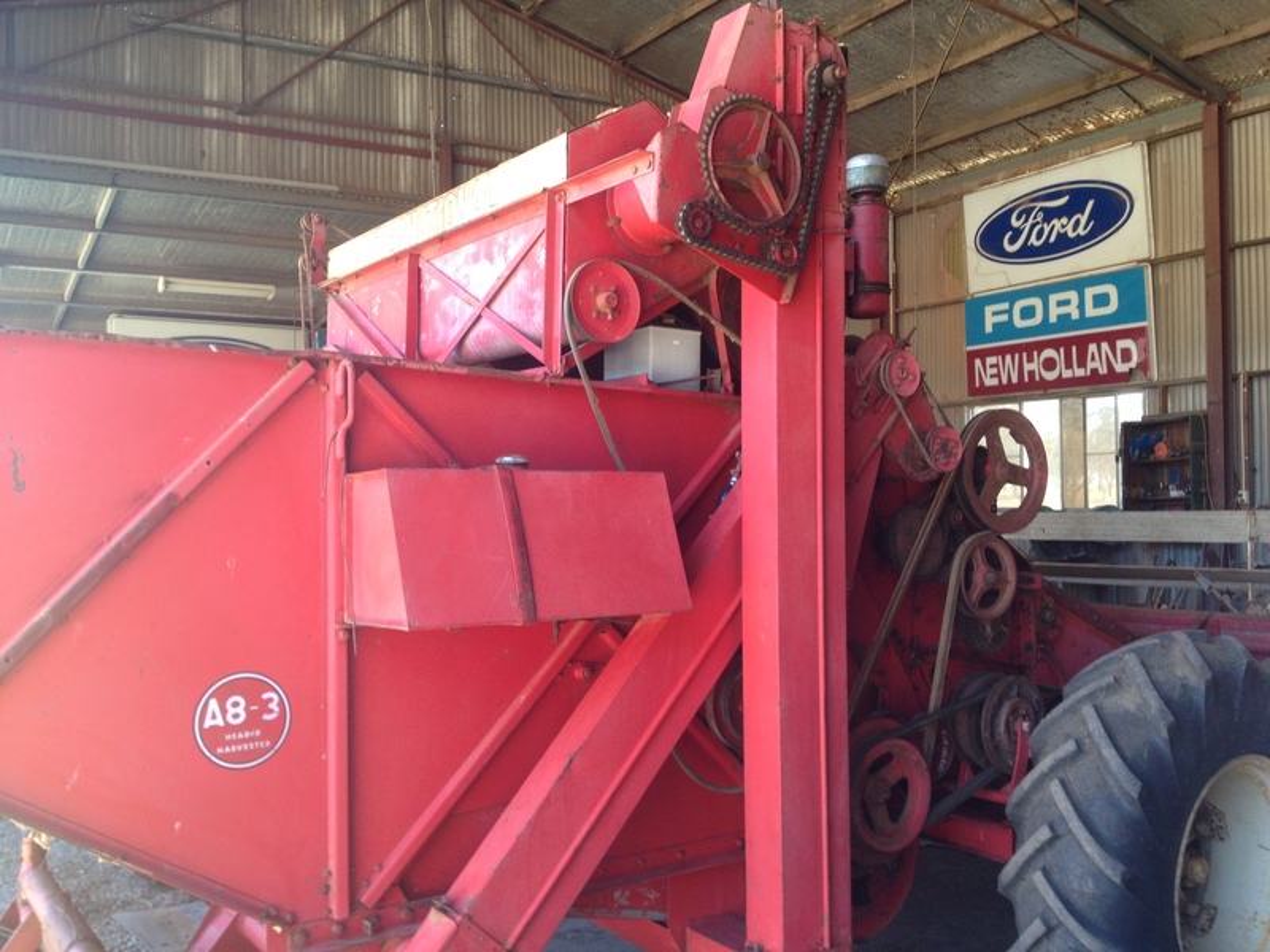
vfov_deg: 40.7
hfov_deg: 52.6
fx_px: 1284
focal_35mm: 35
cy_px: 476
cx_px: 635
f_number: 2.4
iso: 64
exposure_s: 1/60
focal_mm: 4.28
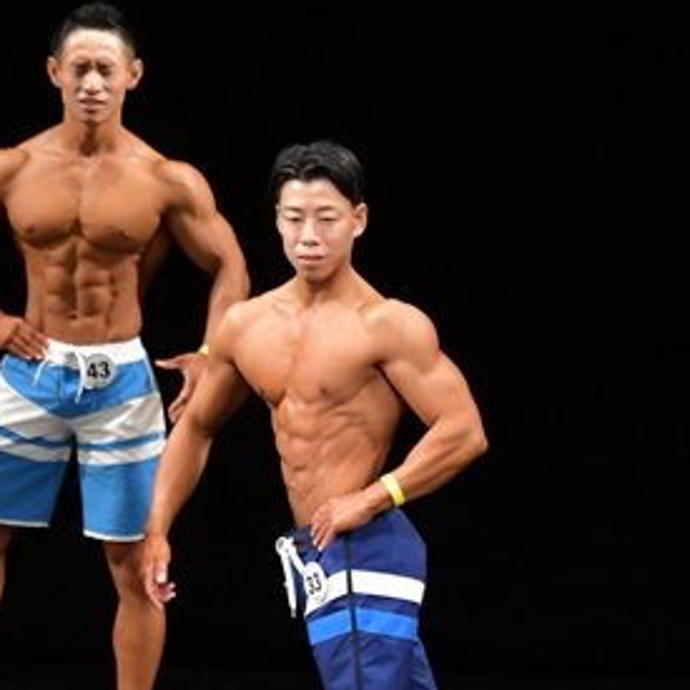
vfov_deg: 3.3
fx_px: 12155
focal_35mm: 539
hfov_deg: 3.3
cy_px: 529
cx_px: 418
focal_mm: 150
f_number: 5.6
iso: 3200
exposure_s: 1/400
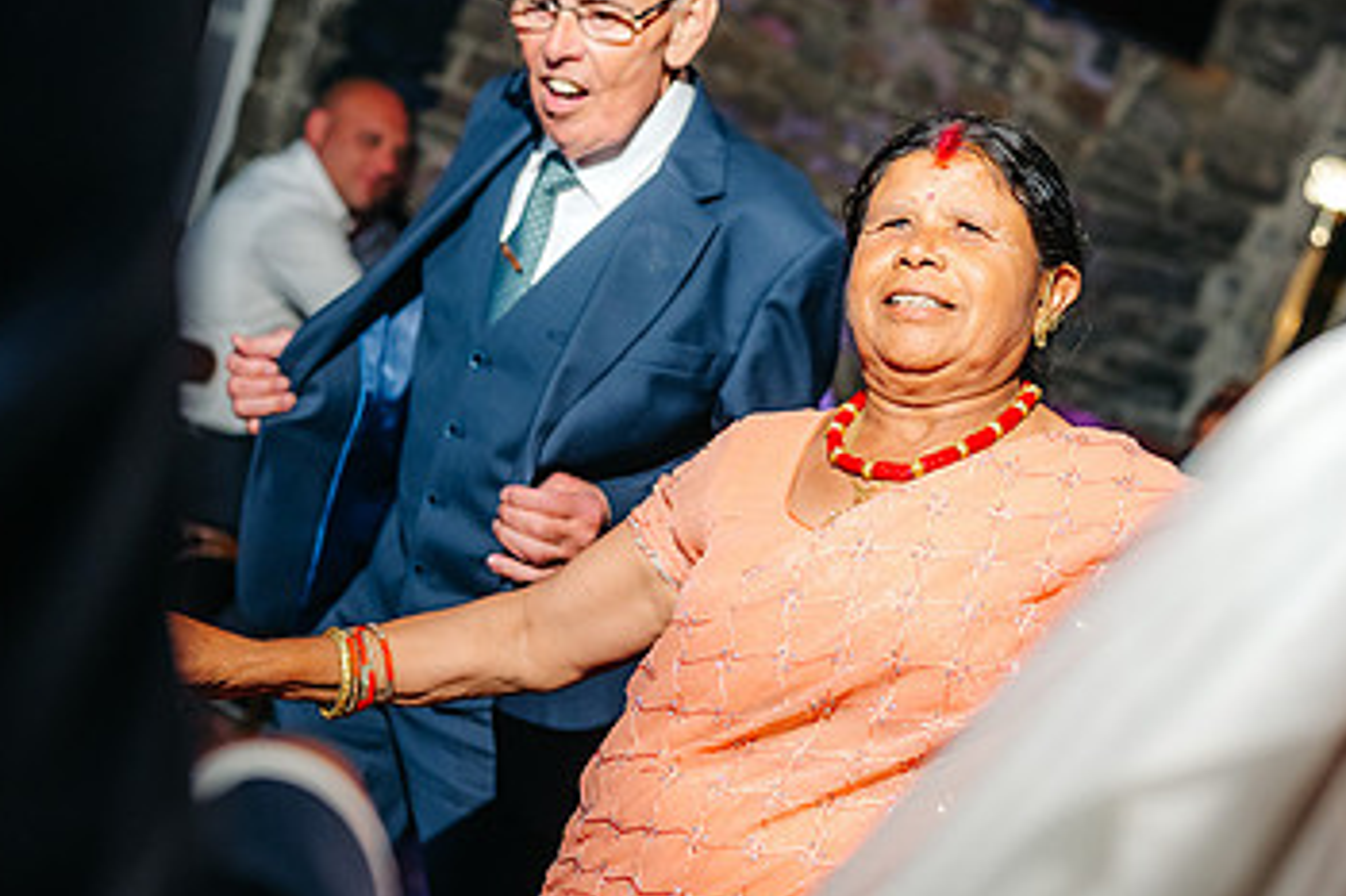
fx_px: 2167
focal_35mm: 58
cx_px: 719
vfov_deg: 23.3
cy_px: 510
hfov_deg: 34.5
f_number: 2
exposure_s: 1/200
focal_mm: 35
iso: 400
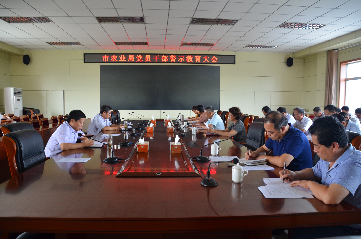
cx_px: 180
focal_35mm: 27
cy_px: 120
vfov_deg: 47.7
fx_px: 270
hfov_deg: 67.5
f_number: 4
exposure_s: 1/60
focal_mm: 18
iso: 560
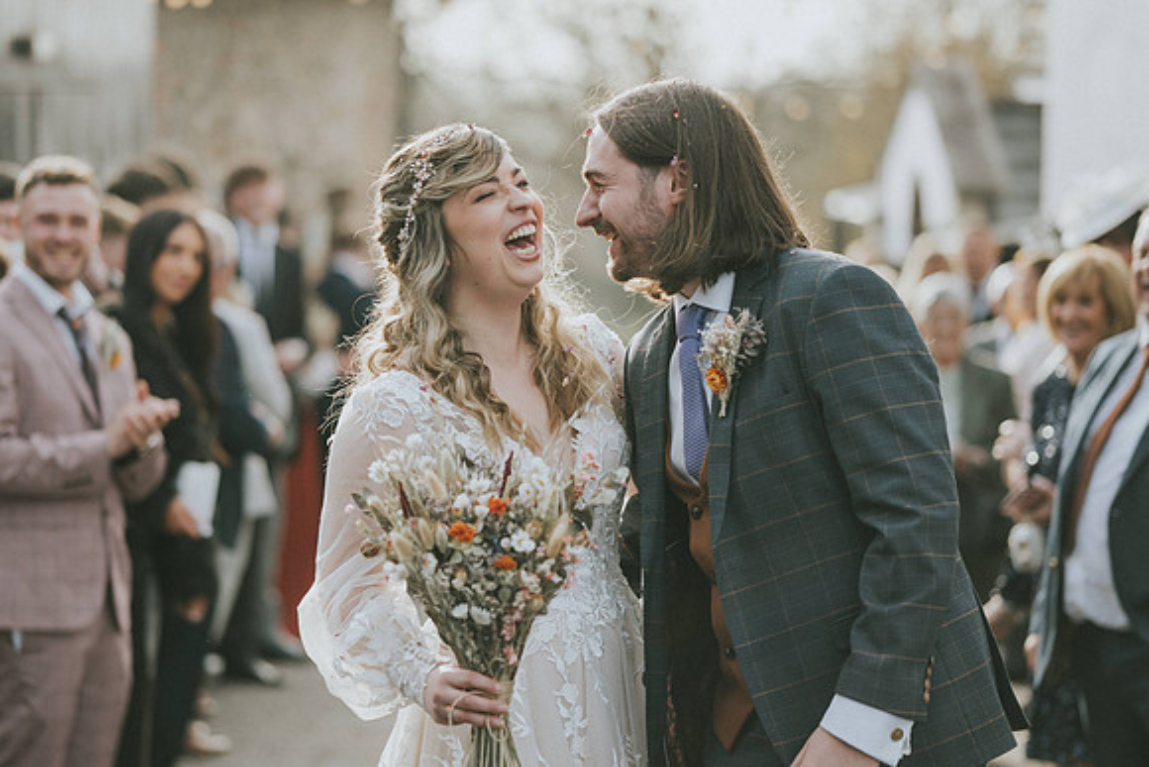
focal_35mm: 109
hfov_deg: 18.7
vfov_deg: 12.6
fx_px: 3476
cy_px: 397
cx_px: 462
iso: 100
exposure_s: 1/640
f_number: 1.8
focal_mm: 85
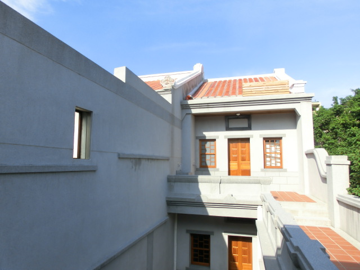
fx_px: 250
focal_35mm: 24
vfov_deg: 56.8
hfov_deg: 71.6
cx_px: 180
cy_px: 135
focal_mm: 4.24
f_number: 3
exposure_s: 1/1000
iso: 100
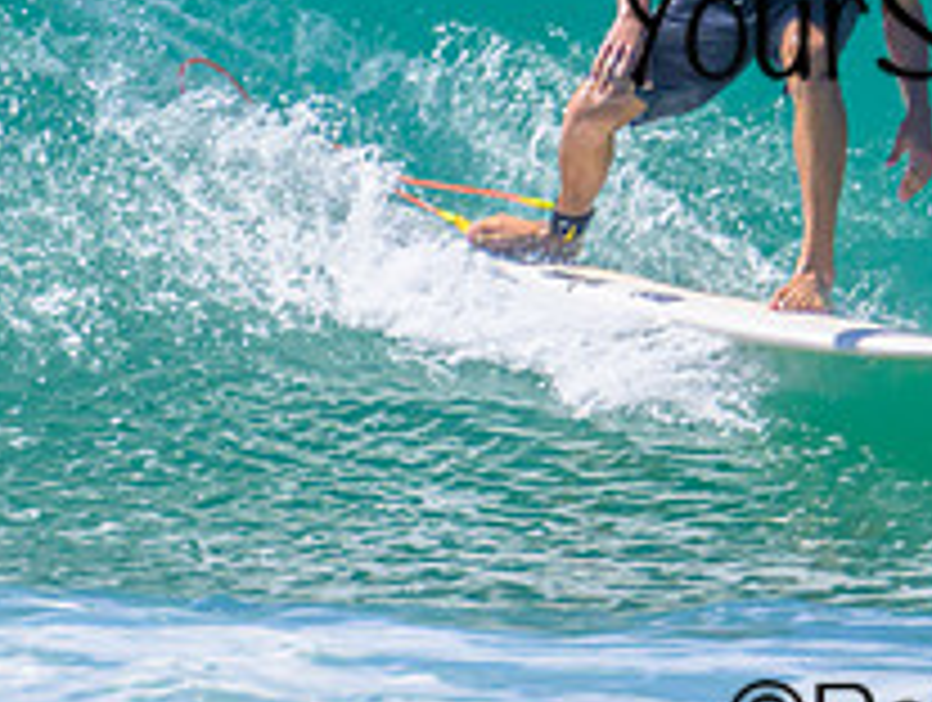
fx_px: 79726
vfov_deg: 0.5
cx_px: 993
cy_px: -203
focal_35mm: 2956
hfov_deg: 0.7
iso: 1400
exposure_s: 1/2000
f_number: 11
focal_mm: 800
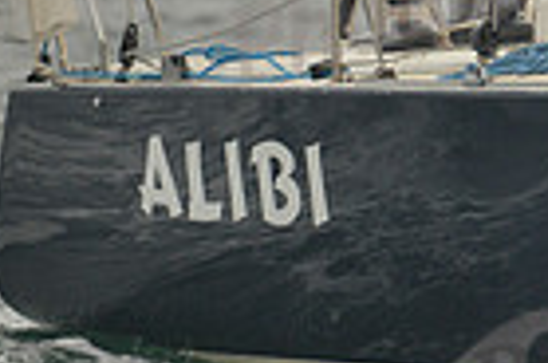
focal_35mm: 837
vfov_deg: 1.6
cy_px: 132
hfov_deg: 2.5
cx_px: 990
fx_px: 12712
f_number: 2.8
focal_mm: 200
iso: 400
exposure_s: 1/1250
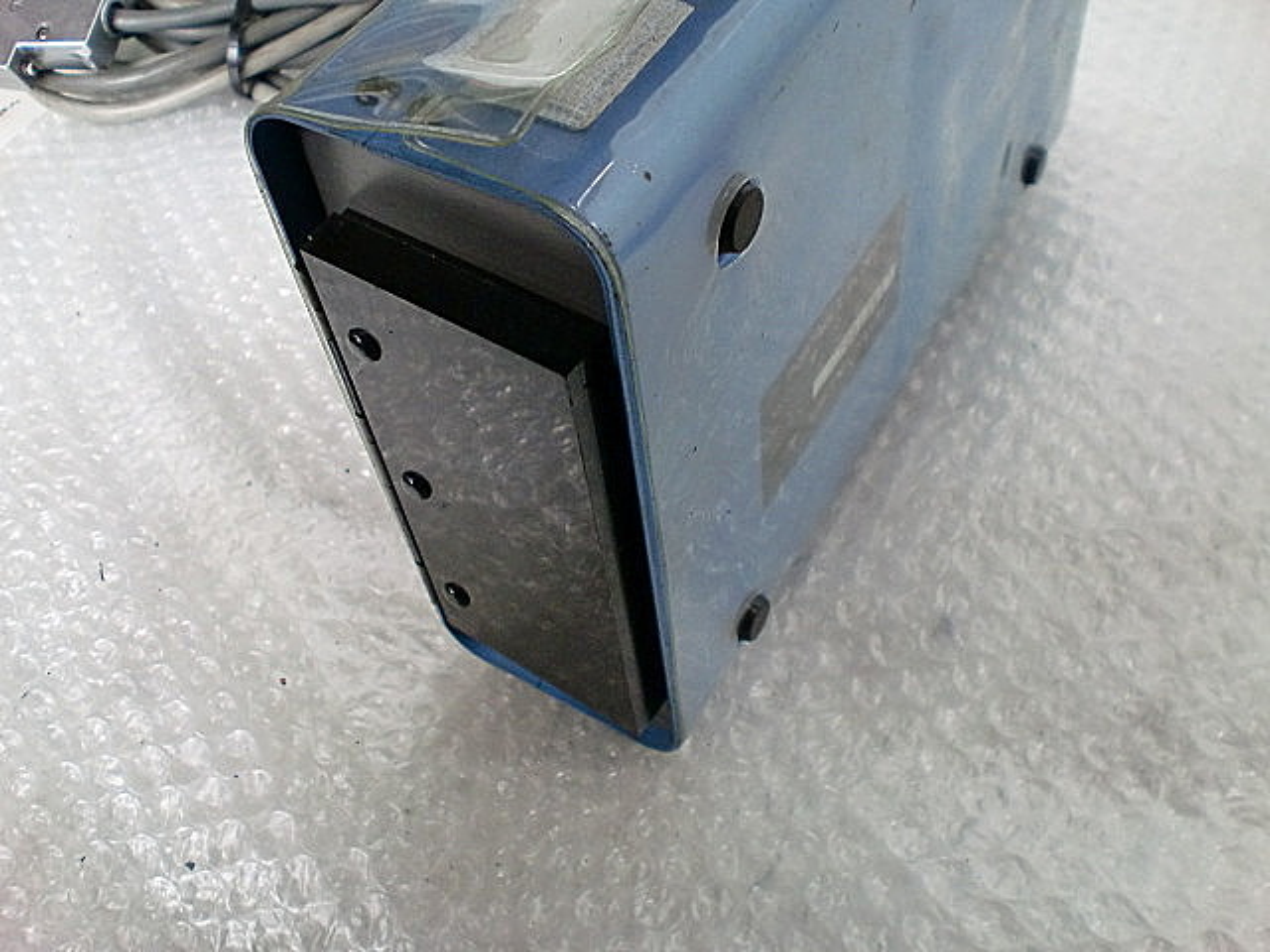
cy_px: 476
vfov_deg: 40.7
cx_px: 635
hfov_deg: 52.6
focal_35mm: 35
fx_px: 1284
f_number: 3.1
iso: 250
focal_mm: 6.3
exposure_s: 1/60
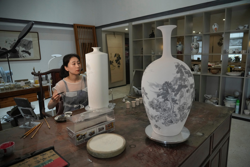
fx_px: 167
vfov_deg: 53.1
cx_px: 125
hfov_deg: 73.7
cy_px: 84
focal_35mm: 24
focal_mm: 24
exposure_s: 1/500
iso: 2500
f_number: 4
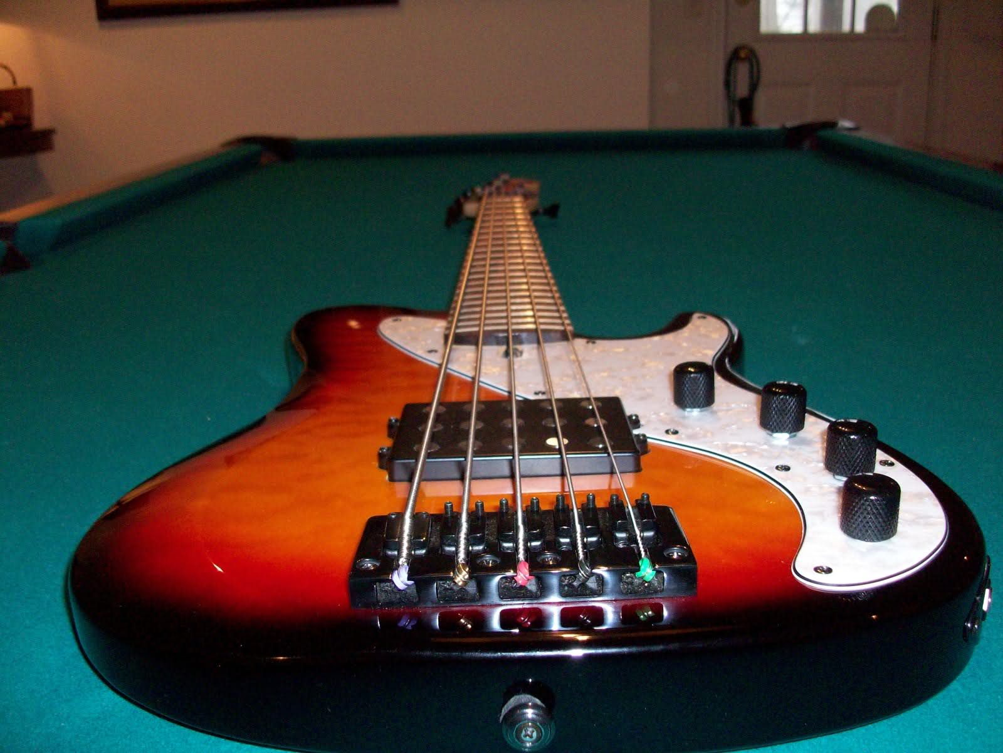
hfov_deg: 54.0
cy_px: 376
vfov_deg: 41.8
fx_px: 985
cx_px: 502
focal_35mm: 34
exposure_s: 1/60
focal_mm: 5.7
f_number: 2.8
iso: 160
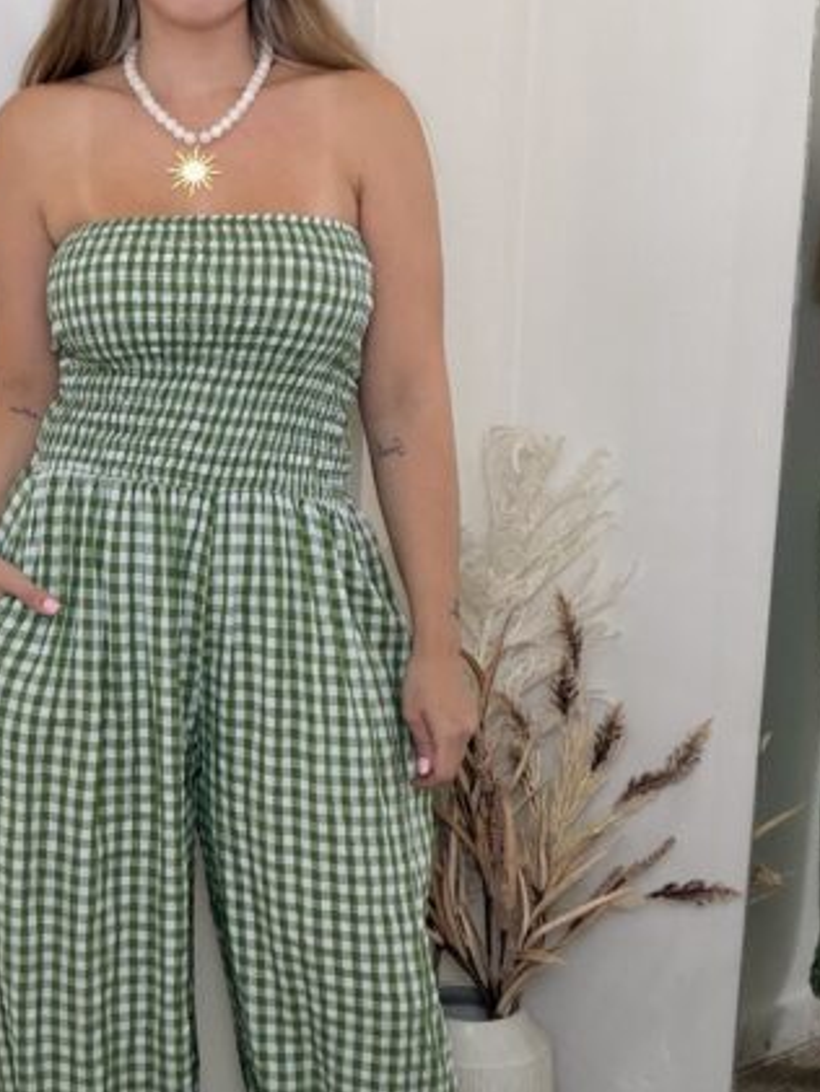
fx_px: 1799
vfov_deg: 33.8
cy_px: 573
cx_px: 161
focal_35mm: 57
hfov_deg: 25.2
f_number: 1.9
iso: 125
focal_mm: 2.71
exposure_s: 1/60
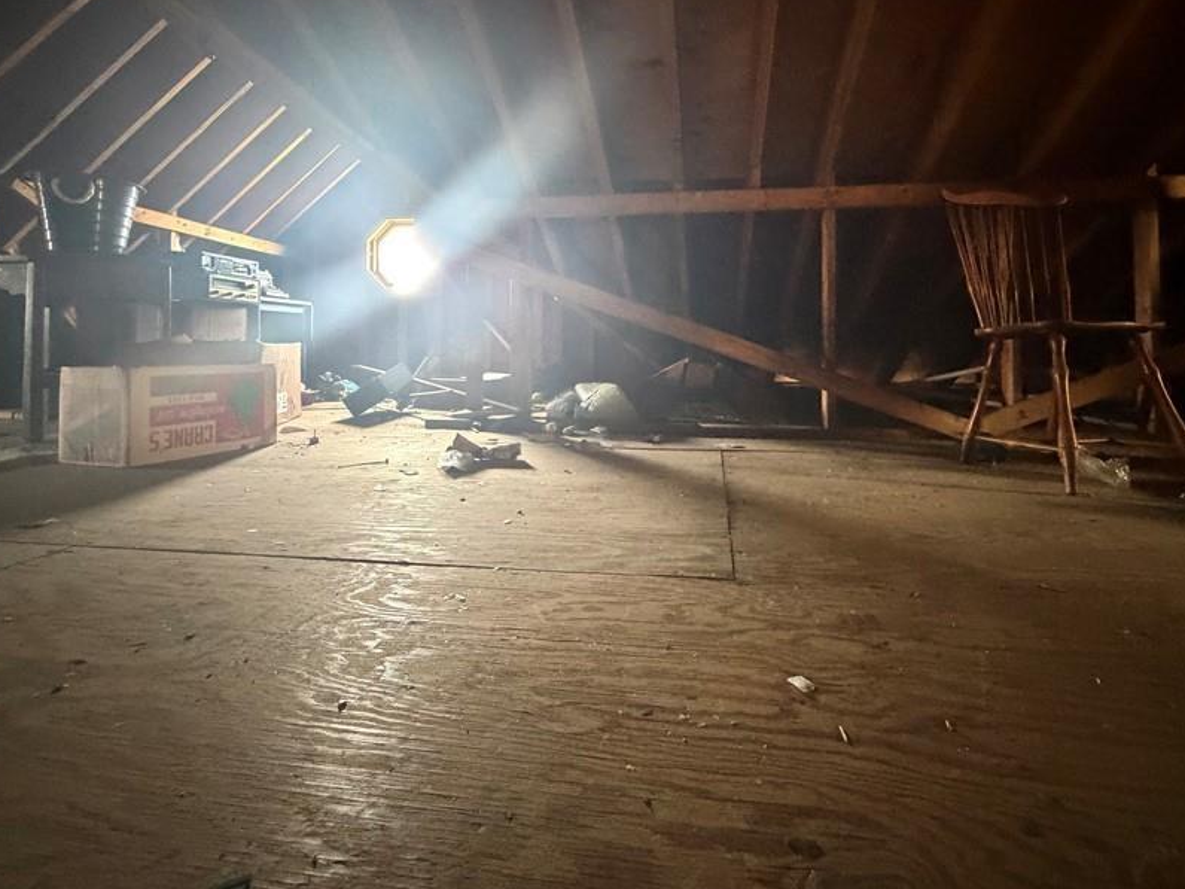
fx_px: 616
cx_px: 648
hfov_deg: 87.5
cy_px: 341
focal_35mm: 18
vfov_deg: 70.6
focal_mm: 2.22
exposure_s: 1/44
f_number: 2.2
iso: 1250
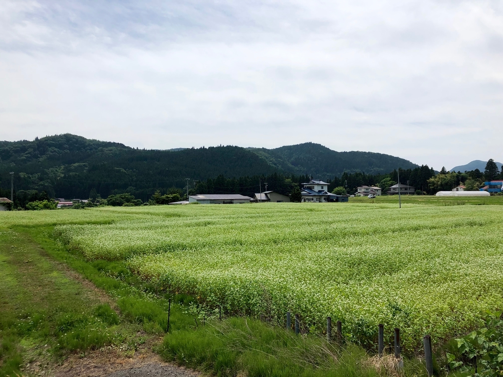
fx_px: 407
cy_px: 188
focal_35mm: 28
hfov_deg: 63.4
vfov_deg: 49.7
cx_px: 252
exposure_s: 1/3436
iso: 20
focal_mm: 3.99
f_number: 1.8
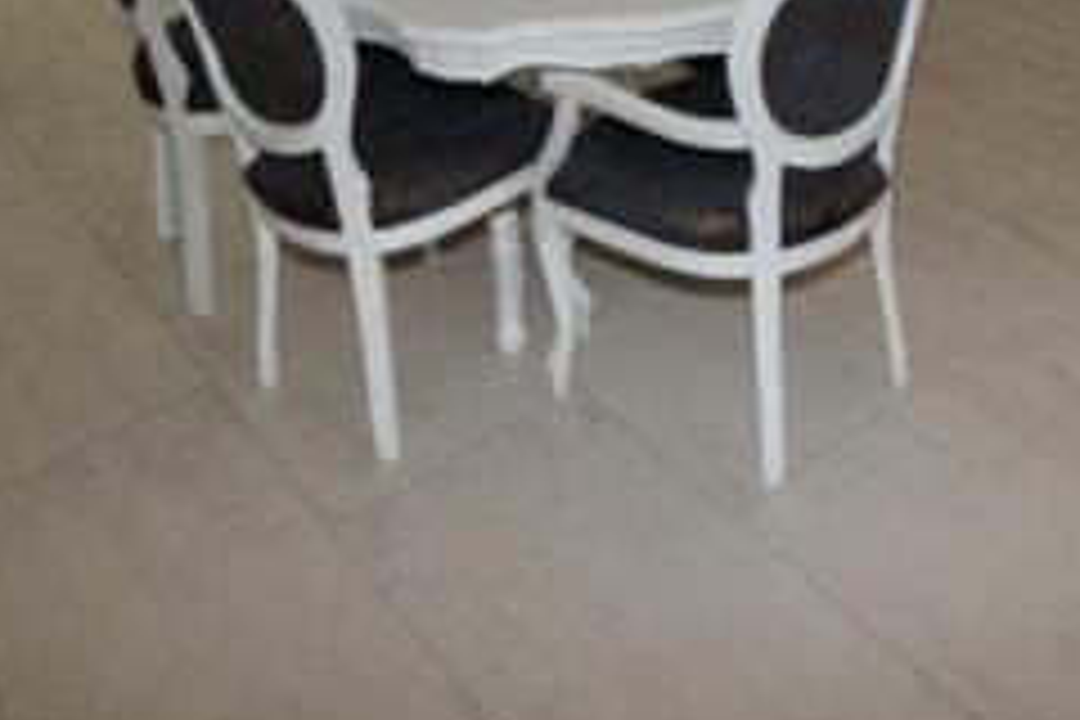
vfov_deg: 29.0
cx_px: 839
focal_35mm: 41
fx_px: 1230
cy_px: -106
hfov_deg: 45.4
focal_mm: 10
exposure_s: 1/80
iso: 200
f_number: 4.5
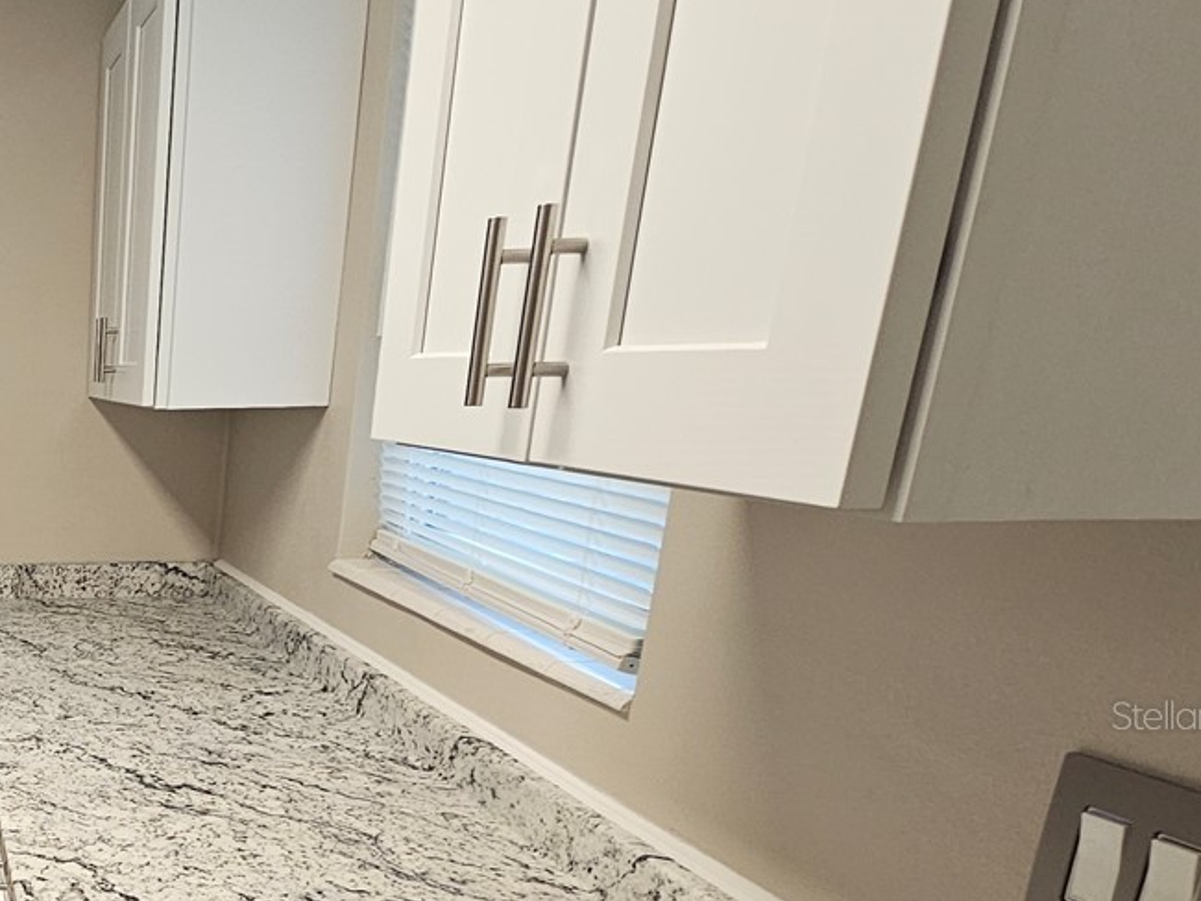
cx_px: -192
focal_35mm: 32
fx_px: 1111
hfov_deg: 41.6
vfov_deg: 42.3
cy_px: 715
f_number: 2.2
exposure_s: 1/60
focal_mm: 2.2
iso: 160
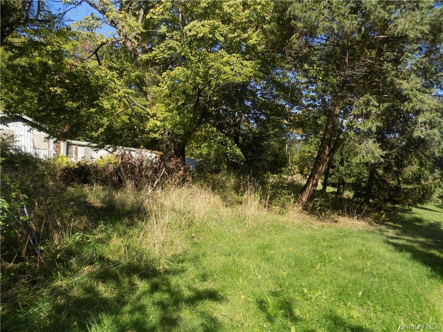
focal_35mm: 23
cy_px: 166
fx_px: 294
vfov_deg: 58.9
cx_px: 222
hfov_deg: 73.9
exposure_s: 1/400
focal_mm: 4
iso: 80
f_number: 3.1
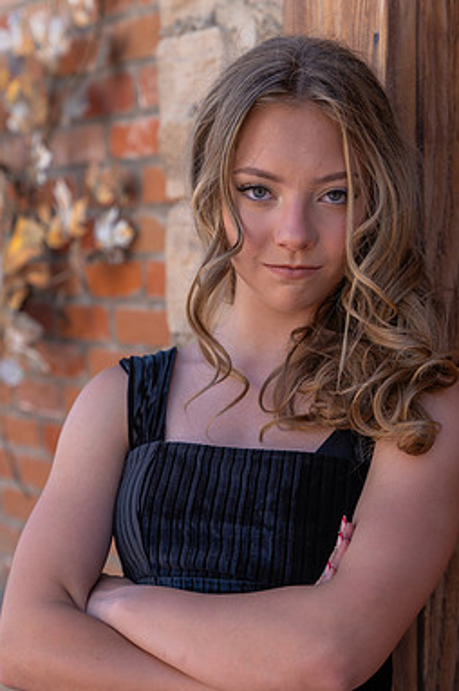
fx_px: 1514
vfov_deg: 25.7
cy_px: 403
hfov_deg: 17.2
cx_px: 233
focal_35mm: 79
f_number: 4
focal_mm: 67
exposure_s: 1/200
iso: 100
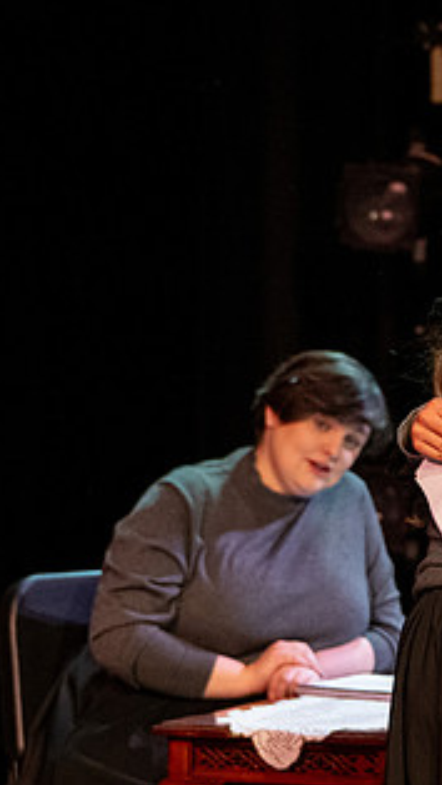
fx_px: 6012
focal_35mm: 289
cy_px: 386
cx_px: 624
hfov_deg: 4.2
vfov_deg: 7.5
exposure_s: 1/250
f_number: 3.2
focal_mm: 105
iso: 3200
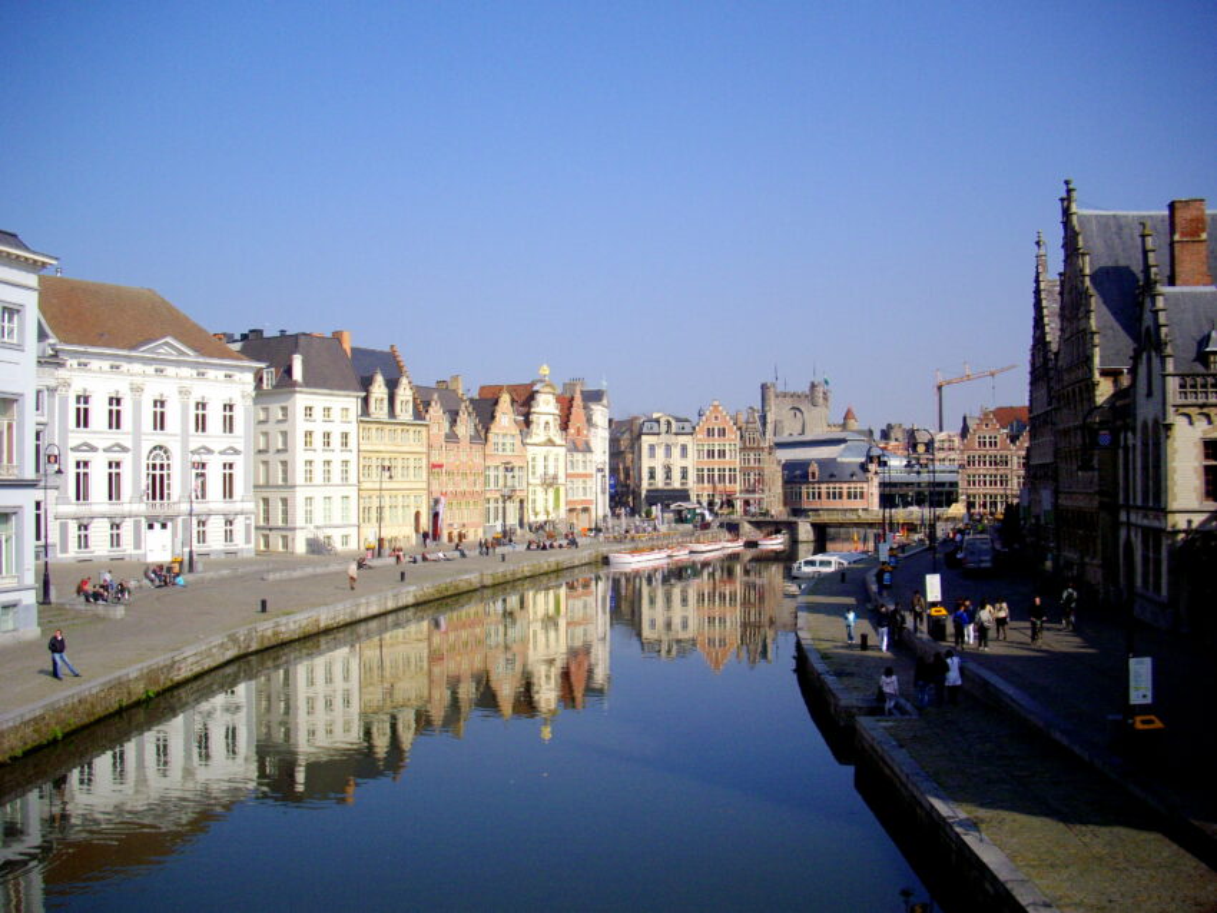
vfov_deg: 38.7
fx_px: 1301
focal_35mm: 37
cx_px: 608
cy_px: 456
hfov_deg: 50.1
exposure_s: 1/500
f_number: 5.6
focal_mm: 6.2
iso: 100
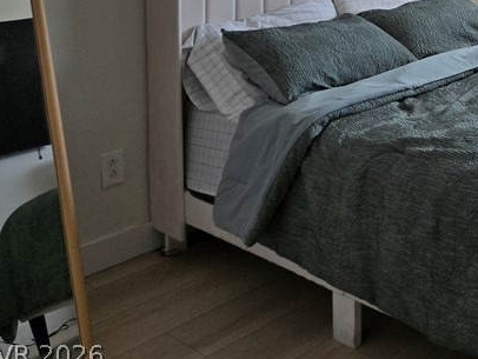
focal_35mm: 58
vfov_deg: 23.1
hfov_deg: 28.7
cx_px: 578
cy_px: -78
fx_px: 801
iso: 80
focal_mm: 5.4
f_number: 1.8
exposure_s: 1/883
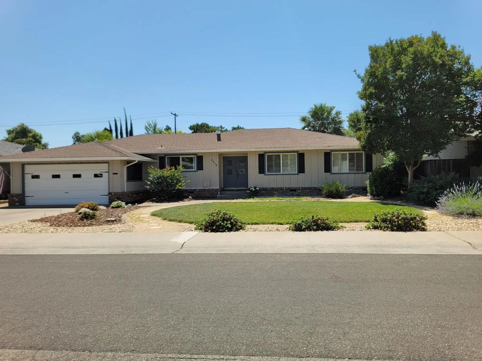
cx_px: 241
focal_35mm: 25
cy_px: 180
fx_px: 348
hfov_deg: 69.4
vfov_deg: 54.9
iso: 20
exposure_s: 1/861
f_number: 1.8
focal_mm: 7
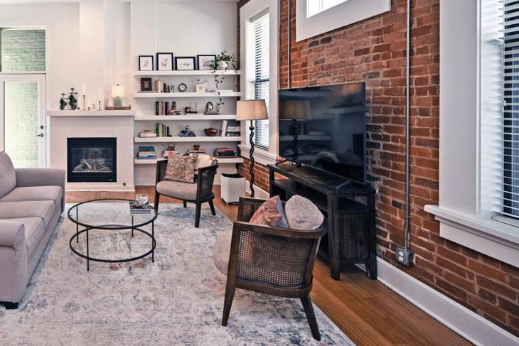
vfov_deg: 53.7
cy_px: 107
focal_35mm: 23
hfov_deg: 69.5
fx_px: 332
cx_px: 112
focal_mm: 14
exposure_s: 1/60
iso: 360
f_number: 4
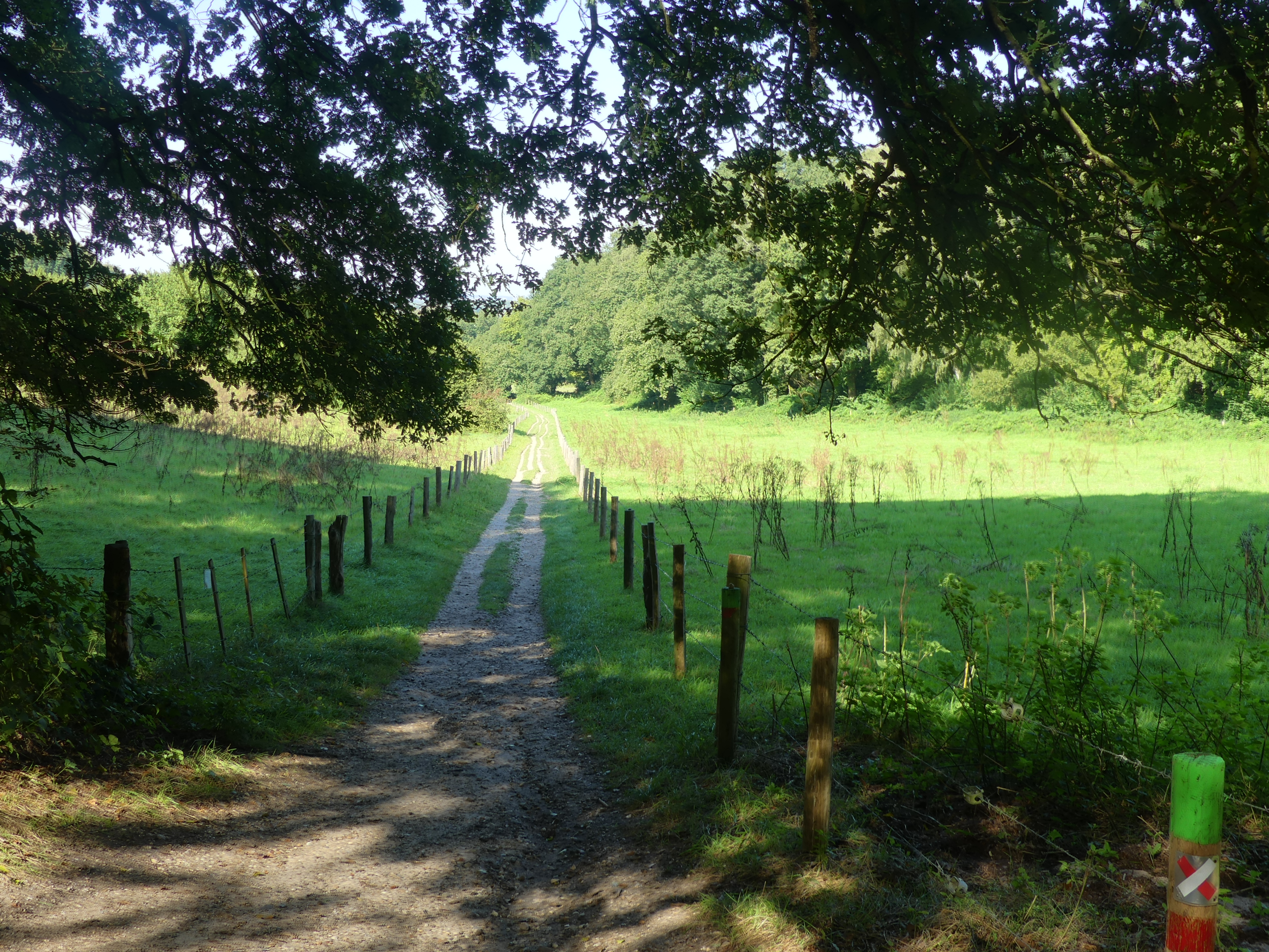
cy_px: 476
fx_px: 1356
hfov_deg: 50.1
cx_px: 634
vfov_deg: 38.7
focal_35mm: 37
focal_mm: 6.4
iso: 100
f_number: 3.5
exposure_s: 1/160
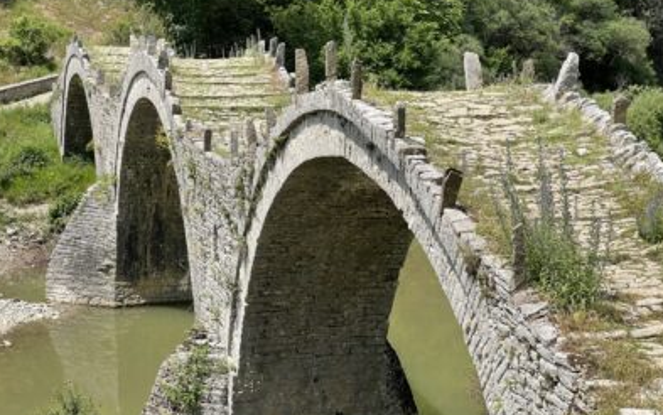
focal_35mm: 83
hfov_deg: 24.9
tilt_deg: -7.2
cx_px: 331
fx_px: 1500
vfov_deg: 15.7
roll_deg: -0.3
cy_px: 174
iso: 32
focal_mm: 9
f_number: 2.8
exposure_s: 1/598
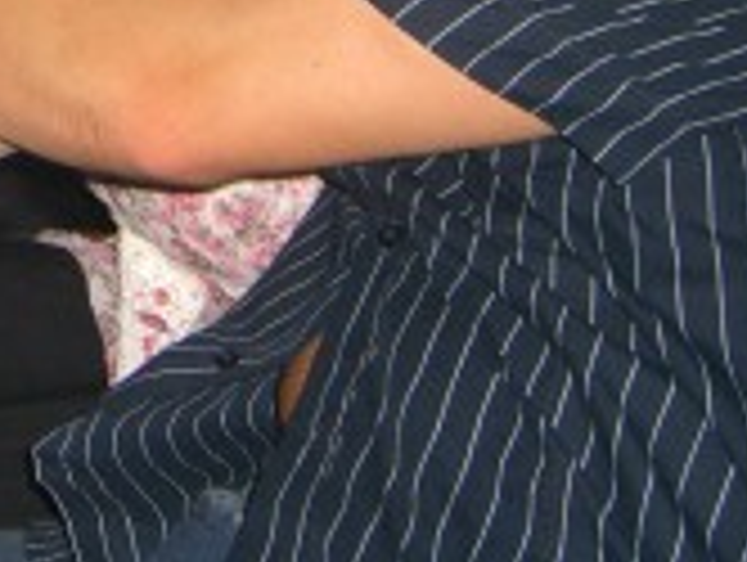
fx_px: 2961
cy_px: -288
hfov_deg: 13.8
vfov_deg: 10.5
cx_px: -216
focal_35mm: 137
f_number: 2.8
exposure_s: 1/60
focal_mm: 7.9
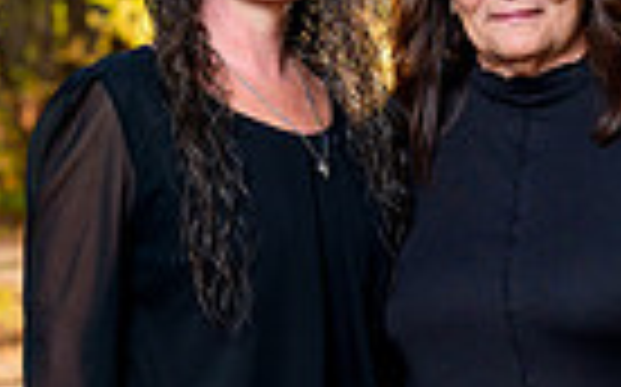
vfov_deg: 6.2
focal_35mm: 209
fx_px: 3534
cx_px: 432
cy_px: 513
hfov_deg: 10.0
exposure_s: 1/160
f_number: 3.5
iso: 400
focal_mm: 63
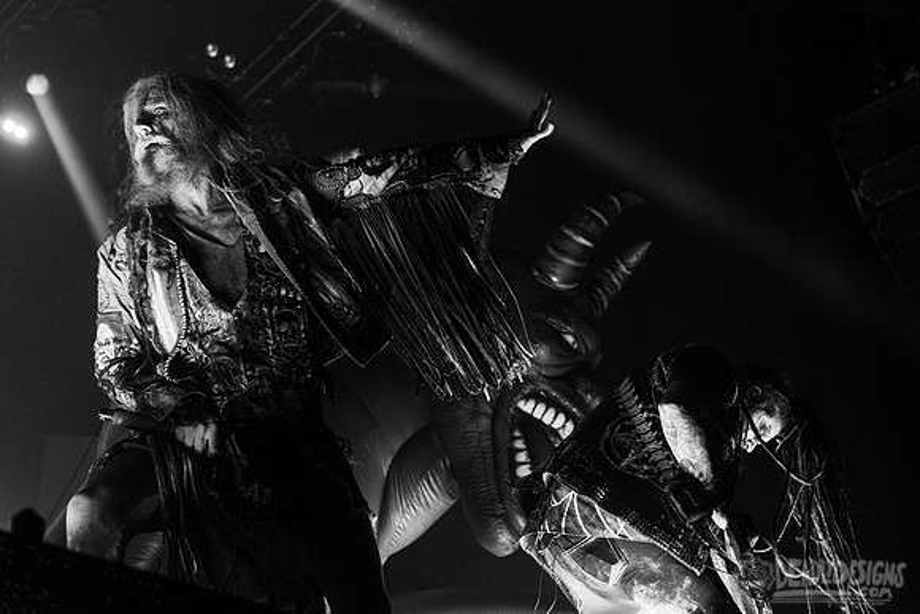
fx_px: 1492
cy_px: 288
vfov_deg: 23.2
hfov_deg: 34.3
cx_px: 460
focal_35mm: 58
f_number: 4
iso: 3200
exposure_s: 1/500
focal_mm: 55
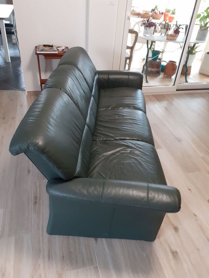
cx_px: 104
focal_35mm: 27
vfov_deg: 65.3
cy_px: 139
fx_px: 217
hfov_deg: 51.4
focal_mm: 3.6
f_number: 1.9
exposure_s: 1/33
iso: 200
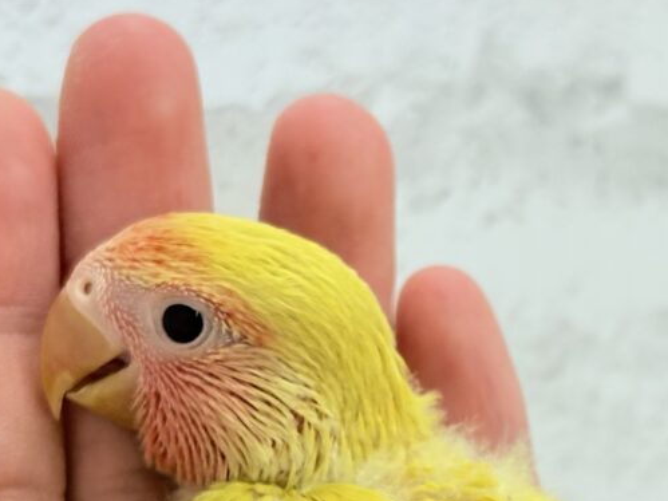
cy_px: 530
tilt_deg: -8.3
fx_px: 2412
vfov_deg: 11.7
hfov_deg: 15.7
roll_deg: +0.4
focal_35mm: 125
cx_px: 487
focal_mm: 5.96
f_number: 1.6
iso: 64
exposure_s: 1/100
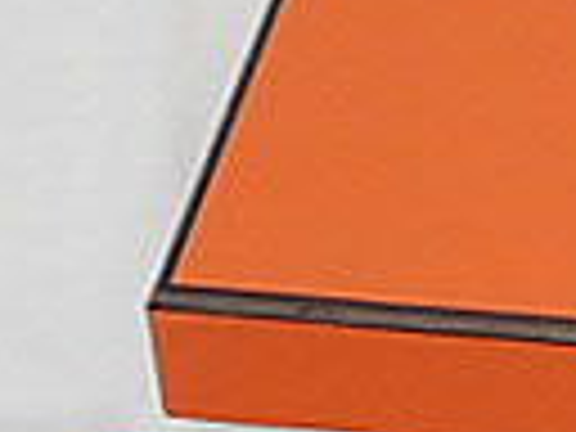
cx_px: 927
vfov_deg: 7.3
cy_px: 662
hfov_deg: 9.5
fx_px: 3328
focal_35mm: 200
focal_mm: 7.34
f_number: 2.8
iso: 200
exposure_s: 1/80
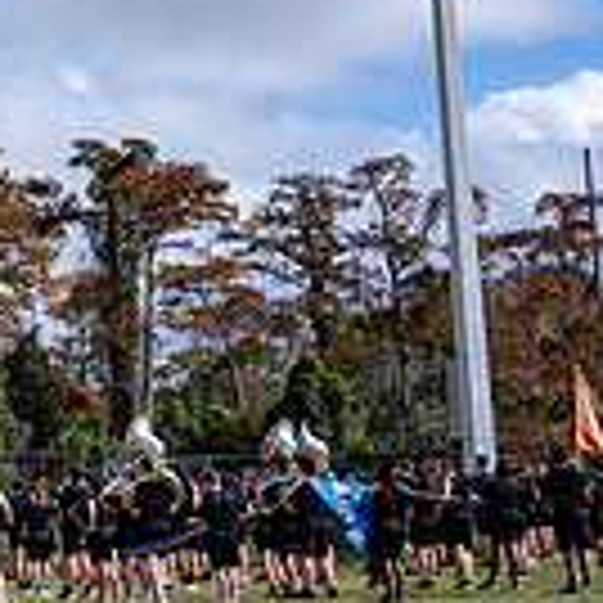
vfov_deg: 15.5
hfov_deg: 14.0
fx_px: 2207
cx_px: -446
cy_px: 227
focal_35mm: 112
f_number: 2.8
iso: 64
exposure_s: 1/1250
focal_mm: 30.5
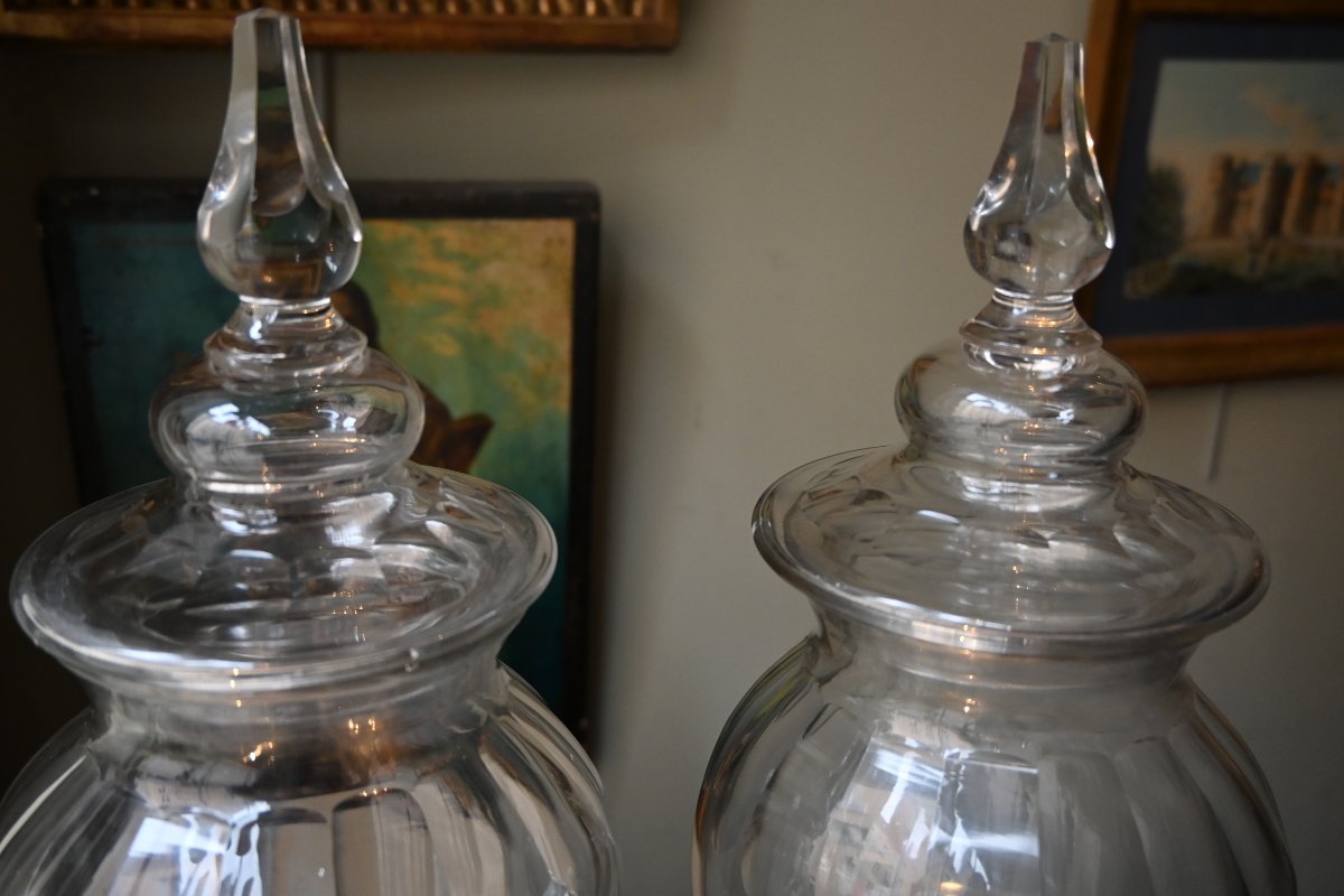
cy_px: 448
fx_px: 1204
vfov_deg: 40.8
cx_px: 672
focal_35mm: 32
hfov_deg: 58.3
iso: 1000
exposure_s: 1/125
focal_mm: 21.5
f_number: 3.5
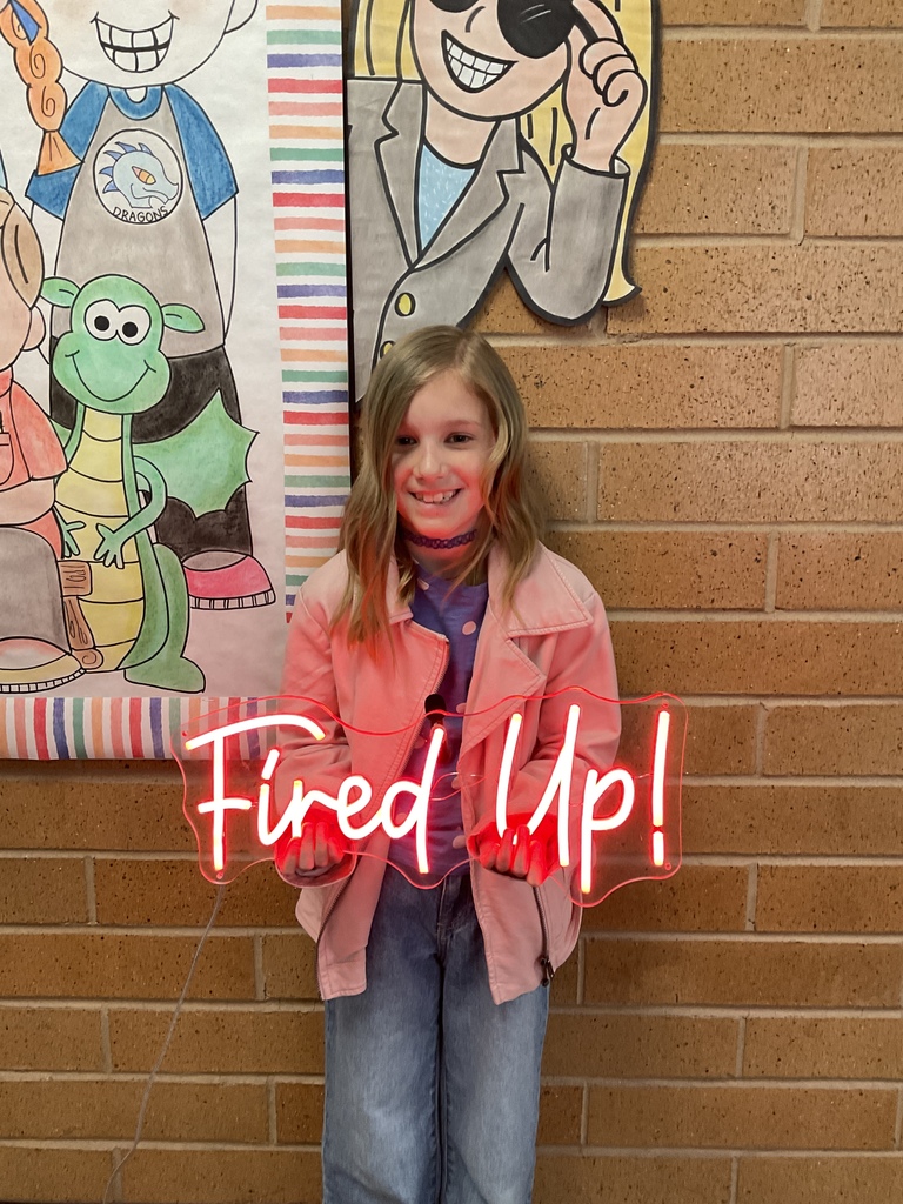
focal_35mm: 29
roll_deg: -0.6
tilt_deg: -12.2
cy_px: 602
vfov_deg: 61.7
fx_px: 1009
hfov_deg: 48.2
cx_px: 452
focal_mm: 3
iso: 125
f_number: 1.8
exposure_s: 1/60
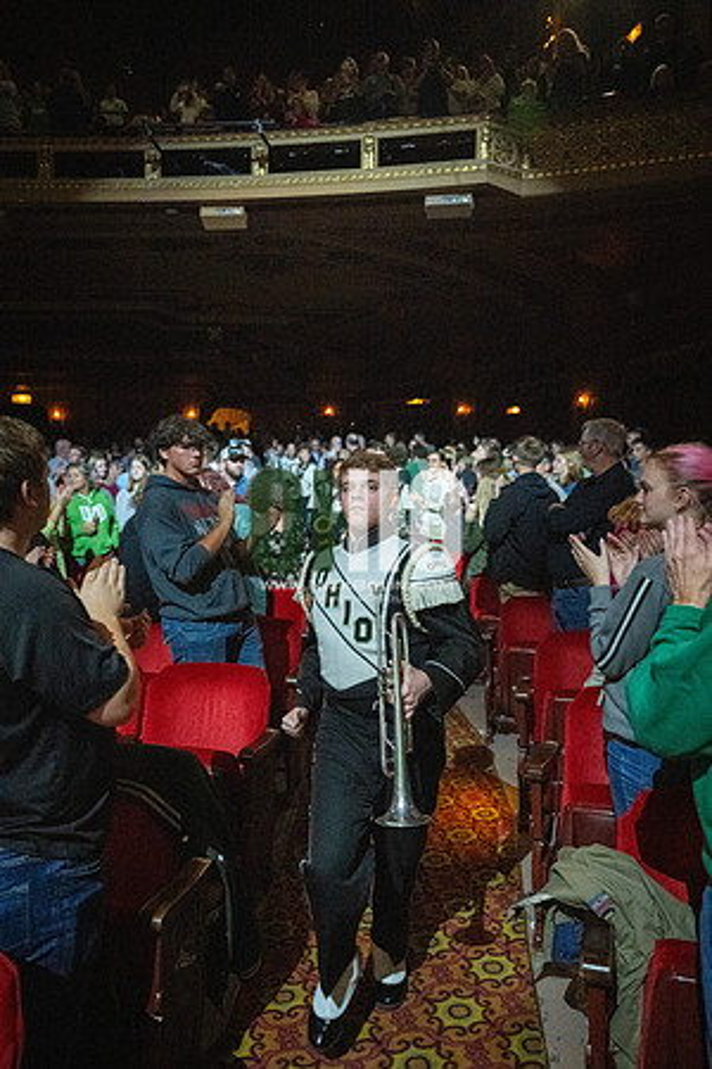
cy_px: 534
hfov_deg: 51.3
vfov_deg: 71.5
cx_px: 356
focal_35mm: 25
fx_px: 742
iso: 12800
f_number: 2.8
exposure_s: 1/500
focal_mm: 25
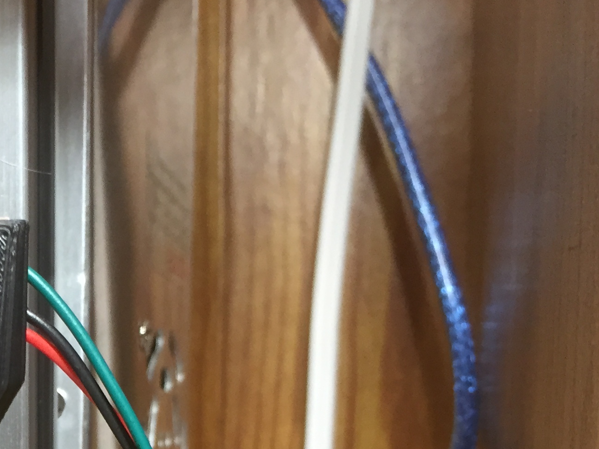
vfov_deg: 18.9
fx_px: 1263
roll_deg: +0.5
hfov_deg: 24.9
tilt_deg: -5.9
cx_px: -52
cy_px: 557
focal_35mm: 73
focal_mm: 4.15
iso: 125
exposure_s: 1/30
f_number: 2.2
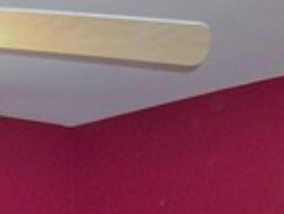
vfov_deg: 9.3
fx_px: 1216
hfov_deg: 12.9
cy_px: 447
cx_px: -70
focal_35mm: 148
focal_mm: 5.7
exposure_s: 1/30
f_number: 2.9
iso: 250
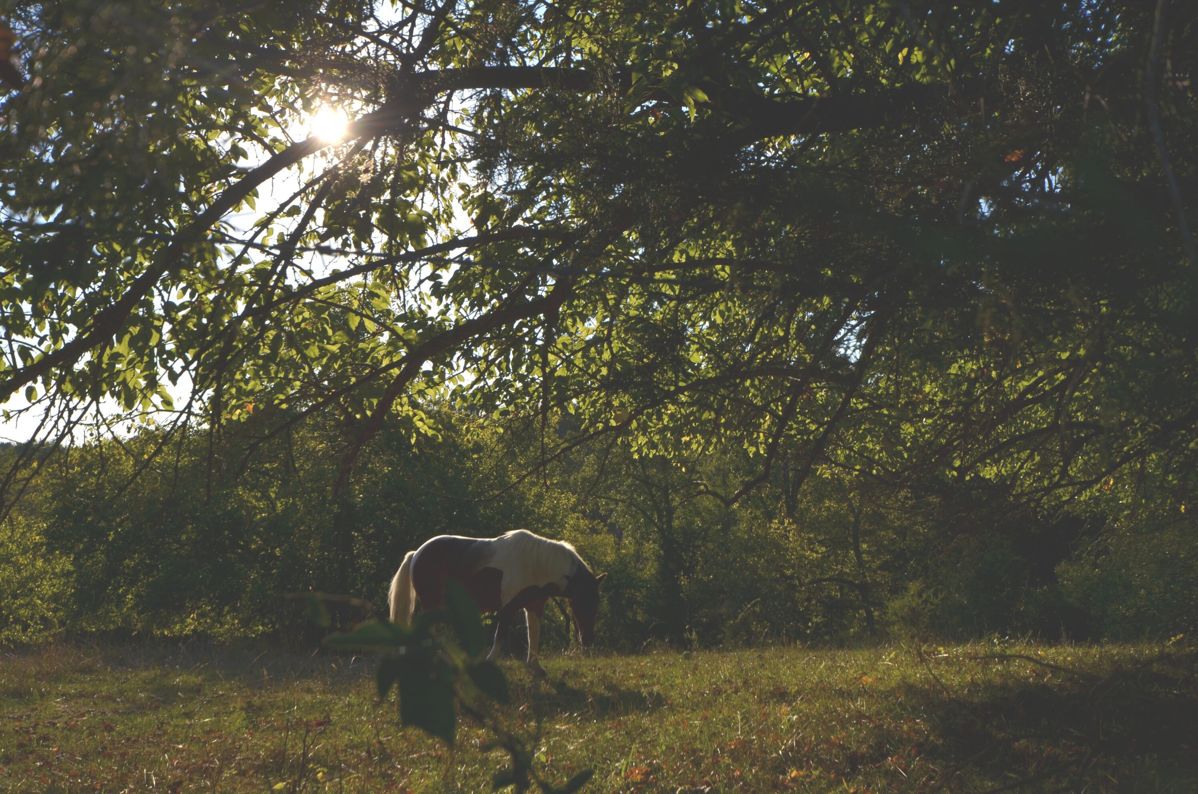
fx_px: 1196
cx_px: 599
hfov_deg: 53.2
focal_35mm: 36
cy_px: 397
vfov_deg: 36.7
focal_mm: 24
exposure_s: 1/400
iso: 100
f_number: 10
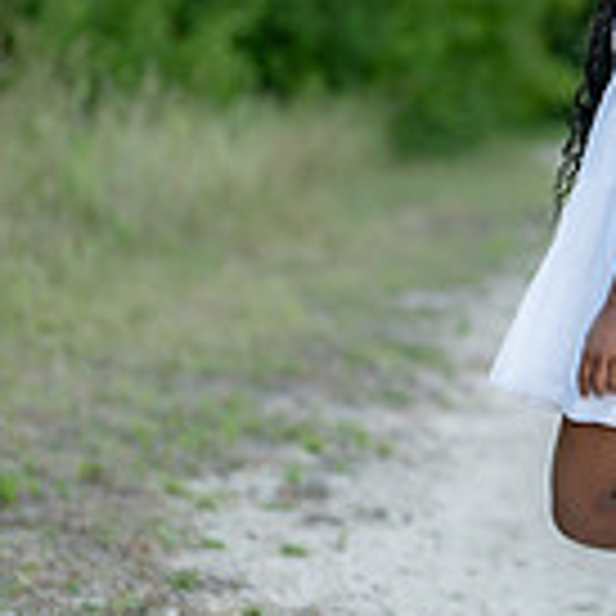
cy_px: 190
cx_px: 724
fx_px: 3725
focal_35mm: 185
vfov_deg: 9.4
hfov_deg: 9.3
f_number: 1.2
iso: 100
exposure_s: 1/800
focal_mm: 50
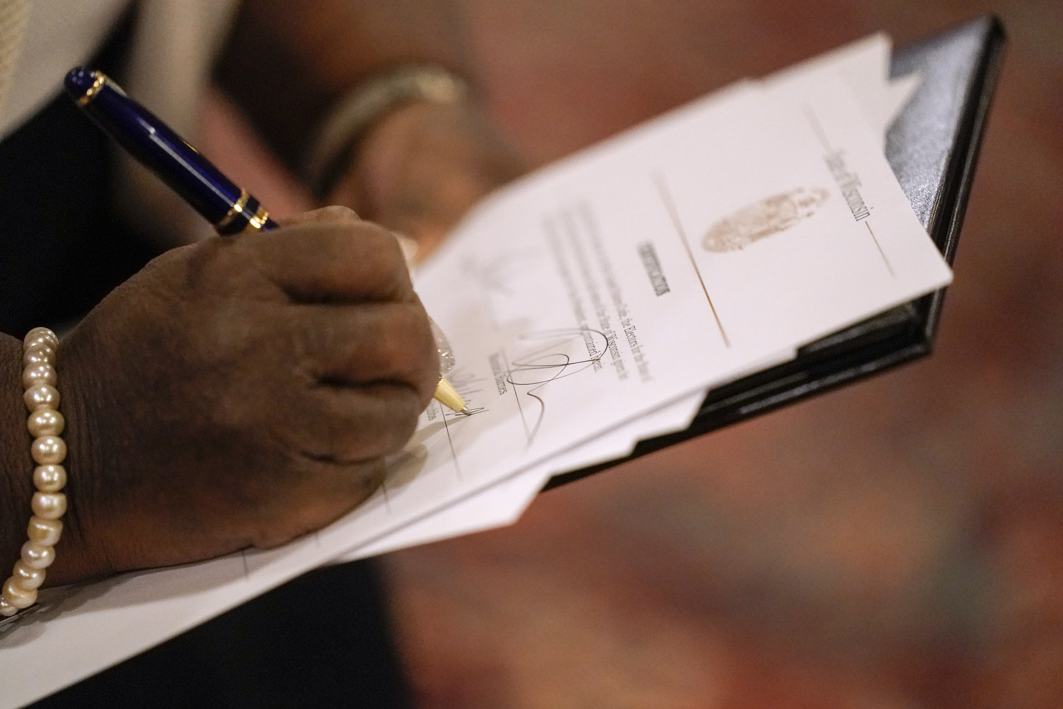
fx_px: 5905
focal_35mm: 200
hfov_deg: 10.3
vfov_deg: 6.9
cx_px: 532
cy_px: 354
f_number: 2.8
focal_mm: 200
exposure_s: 1/200
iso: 10000
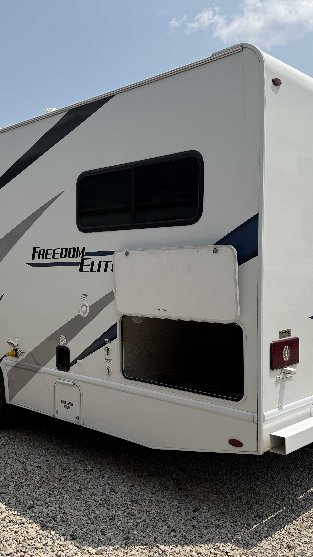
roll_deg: +0.3
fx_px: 516
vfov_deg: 56.6
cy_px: 278
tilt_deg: -0.4
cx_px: 125
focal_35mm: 35
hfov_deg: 33.6
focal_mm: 6.76
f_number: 1.78
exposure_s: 1/8130
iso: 80
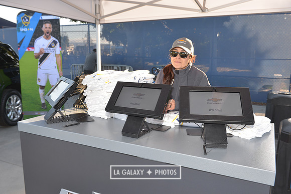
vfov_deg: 41.1
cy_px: 97
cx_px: 146
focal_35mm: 32
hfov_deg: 58.7
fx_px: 259
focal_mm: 32
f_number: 6.3
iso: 250
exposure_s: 1/160
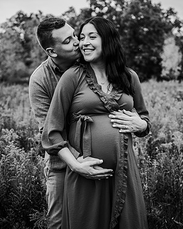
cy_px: 100
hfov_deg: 32.7
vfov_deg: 40.3
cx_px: 92
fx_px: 312
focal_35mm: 46
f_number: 2.8
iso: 320
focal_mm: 40
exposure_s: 1/400
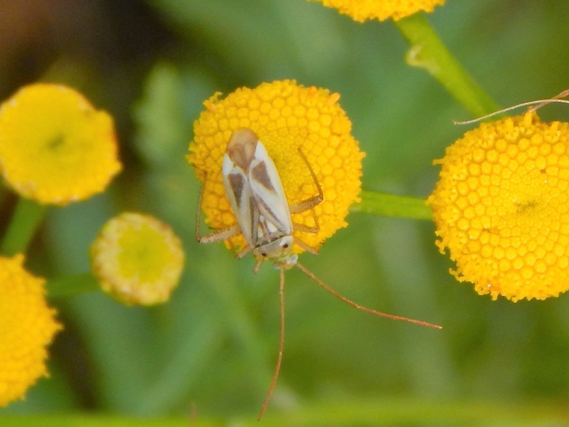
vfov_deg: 7.7
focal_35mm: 194
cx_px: 273
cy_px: 203
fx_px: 3189
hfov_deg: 10.2
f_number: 5.3
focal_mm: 32.8
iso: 125
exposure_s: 1/125
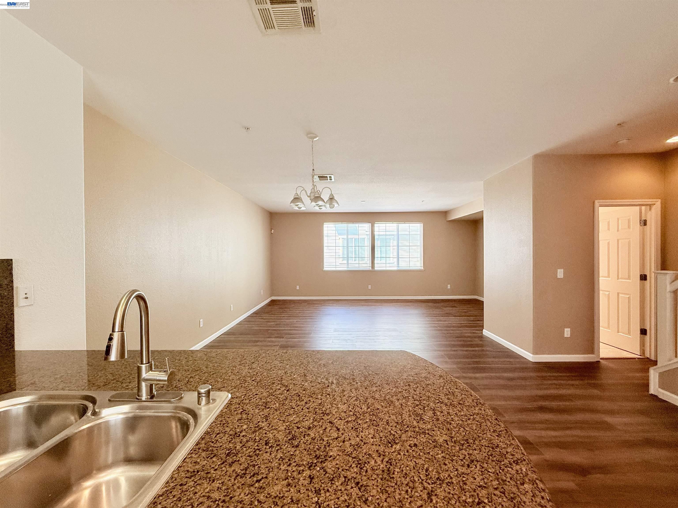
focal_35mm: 14
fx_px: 274
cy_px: 254
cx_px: 339
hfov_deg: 102.1
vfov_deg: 85.7
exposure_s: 1/120
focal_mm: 2.22
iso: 160
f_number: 2.2
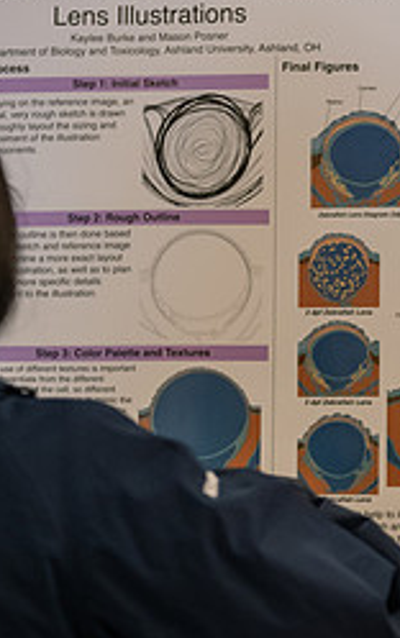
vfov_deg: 18.3
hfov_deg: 11.4
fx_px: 1985
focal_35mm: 114
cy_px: 378
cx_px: 426
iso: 1600
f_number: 3.2
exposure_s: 1/160
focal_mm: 48
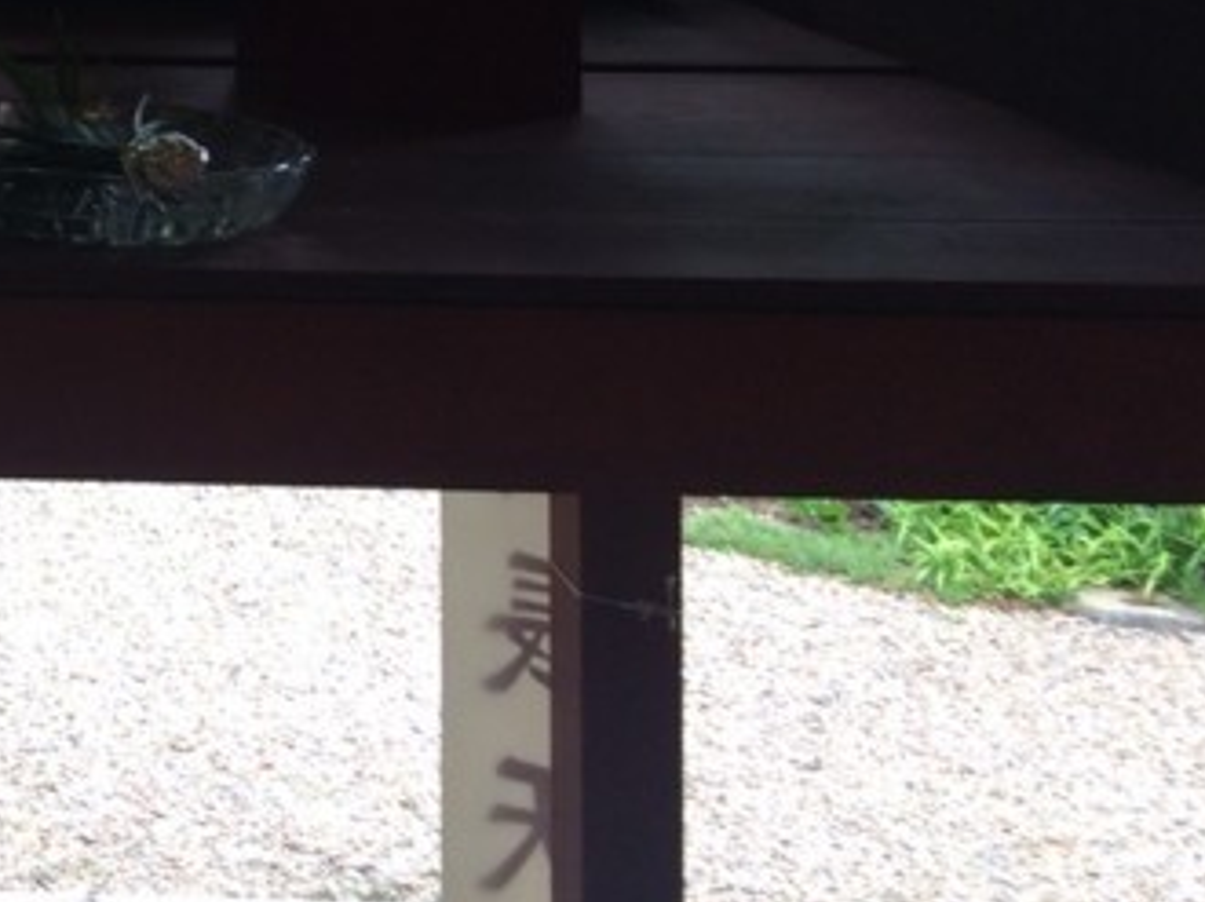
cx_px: -643
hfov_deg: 18.9
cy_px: -489
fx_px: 3131
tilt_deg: -2.7
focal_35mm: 90
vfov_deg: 15.1
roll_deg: -0.3
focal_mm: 4.15
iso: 40
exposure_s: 1/60
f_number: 2.2
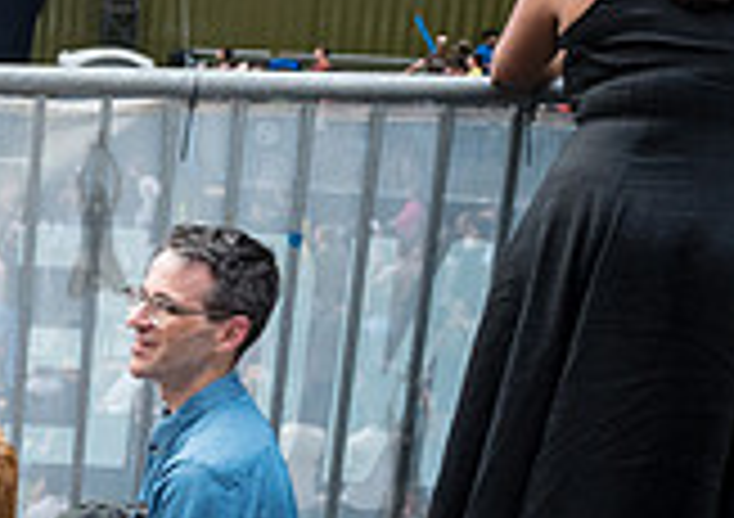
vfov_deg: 14.9
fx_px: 1972
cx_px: -418
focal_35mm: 95
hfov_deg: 18.3
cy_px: 414
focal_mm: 24
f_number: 4
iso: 2000
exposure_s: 1/250
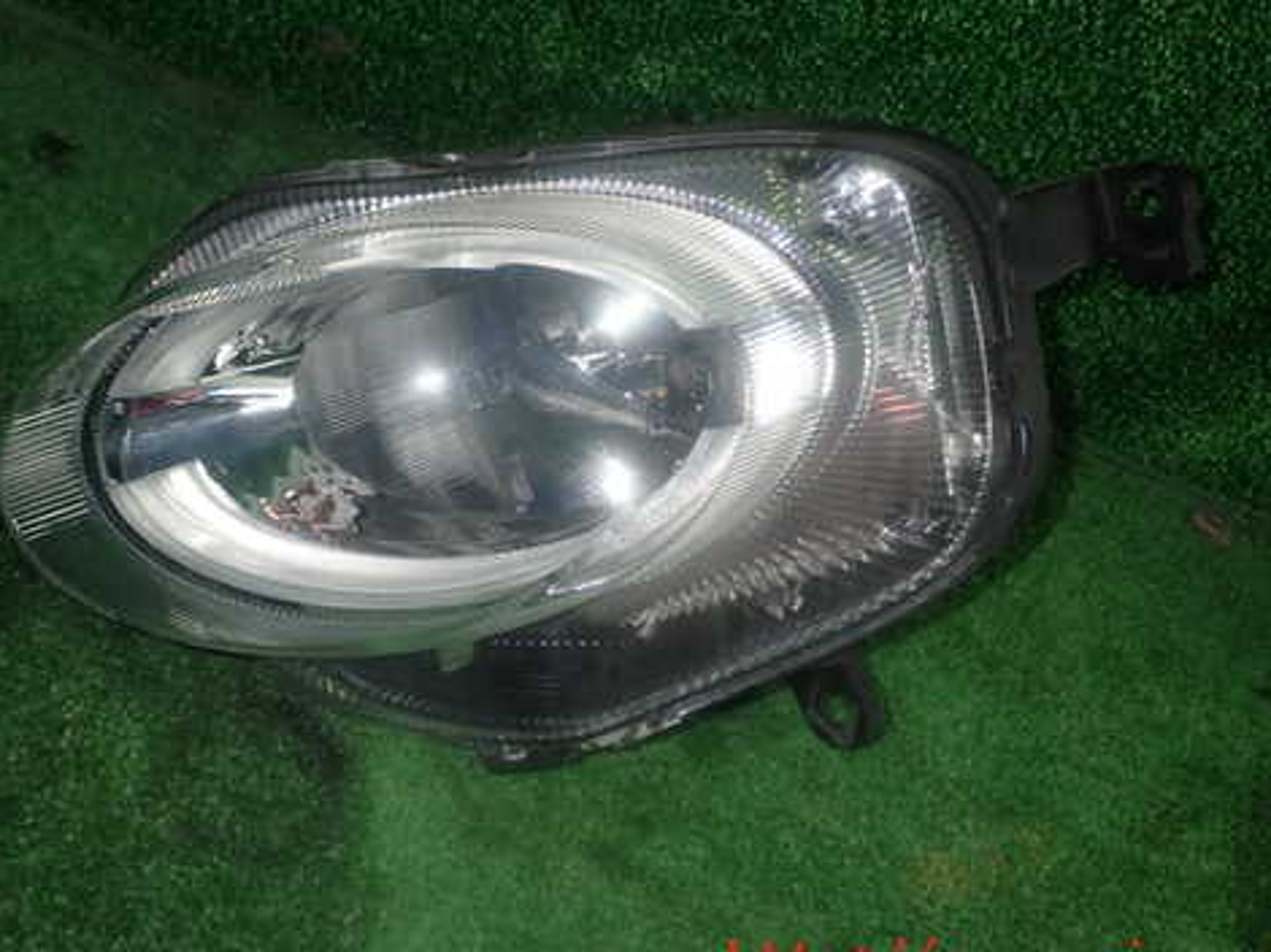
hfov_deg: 41.1
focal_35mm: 46
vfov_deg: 31.4
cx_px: 527
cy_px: 392
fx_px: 1688
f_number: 7.1
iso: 200
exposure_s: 1/40
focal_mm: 6.37
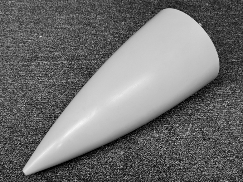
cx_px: 122
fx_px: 337
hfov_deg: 39.7
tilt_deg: -49.2
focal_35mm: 48
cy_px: 91
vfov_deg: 30.3
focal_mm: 6.76
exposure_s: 1/100
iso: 80
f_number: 1.78
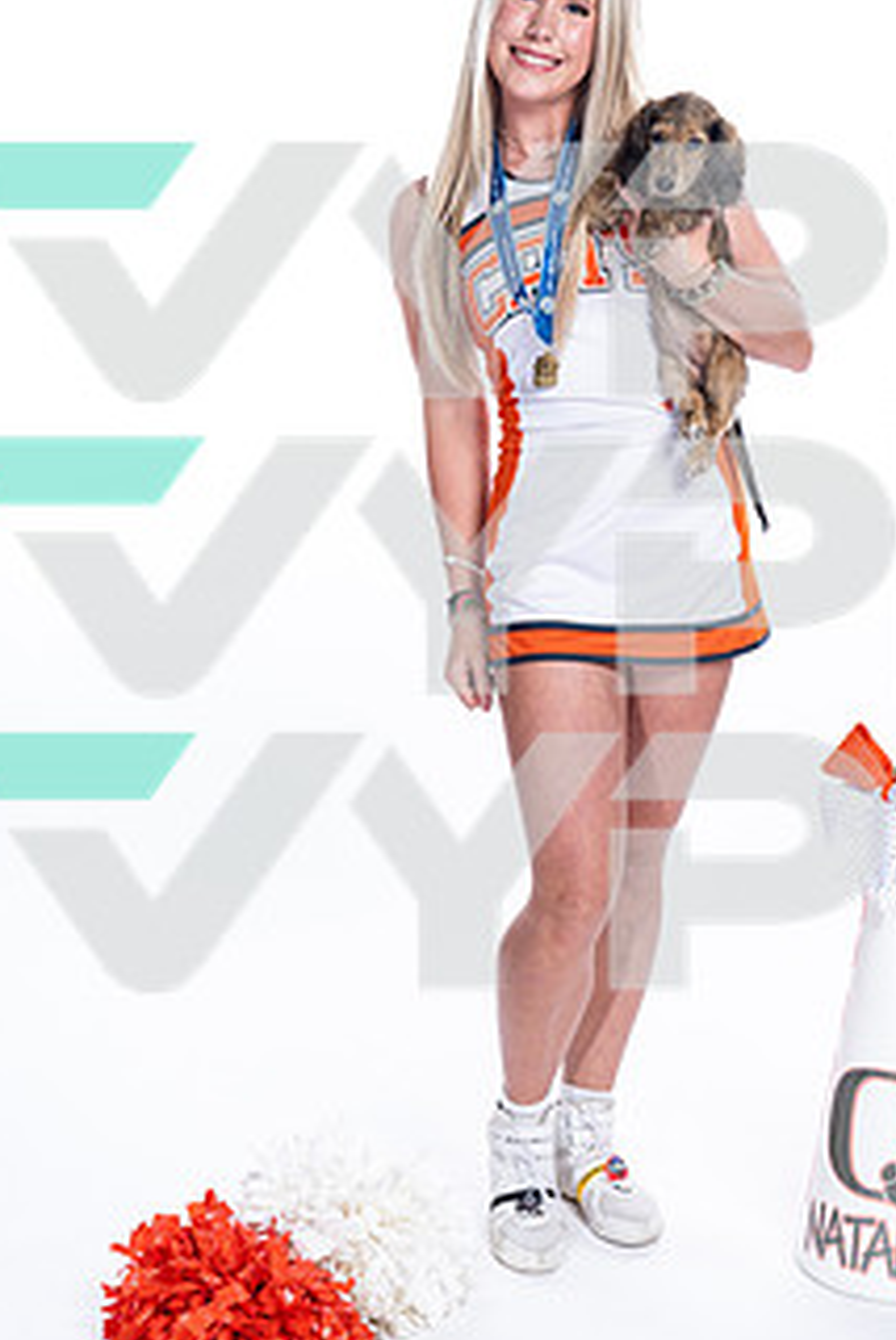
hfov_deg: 20.6
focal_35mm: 66
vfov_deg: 30.4
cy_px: 570
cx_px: 569
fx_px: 2458
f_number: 5.6
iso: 400
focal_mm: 47
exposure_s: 1/250
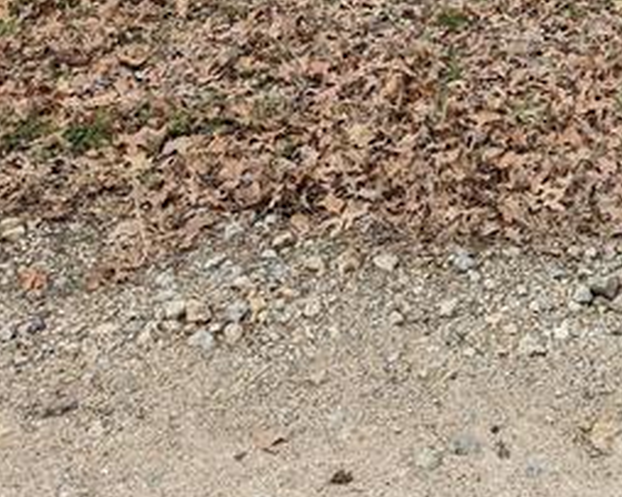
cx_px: 646
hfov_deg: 25.3
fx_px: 1307
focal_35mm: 71
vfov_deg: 17.7
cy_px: -375
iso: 21
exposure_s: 1/827
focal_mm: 6.9
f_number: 1.68
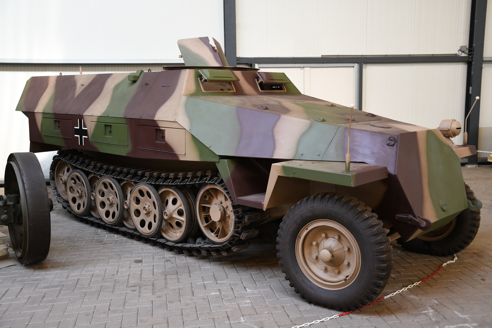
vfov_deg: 35.9
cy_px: 164
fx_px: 506
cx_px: 246
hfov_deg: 51.9
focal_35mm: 37
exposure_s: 1/80
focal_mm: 25
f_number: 3.5
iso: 640
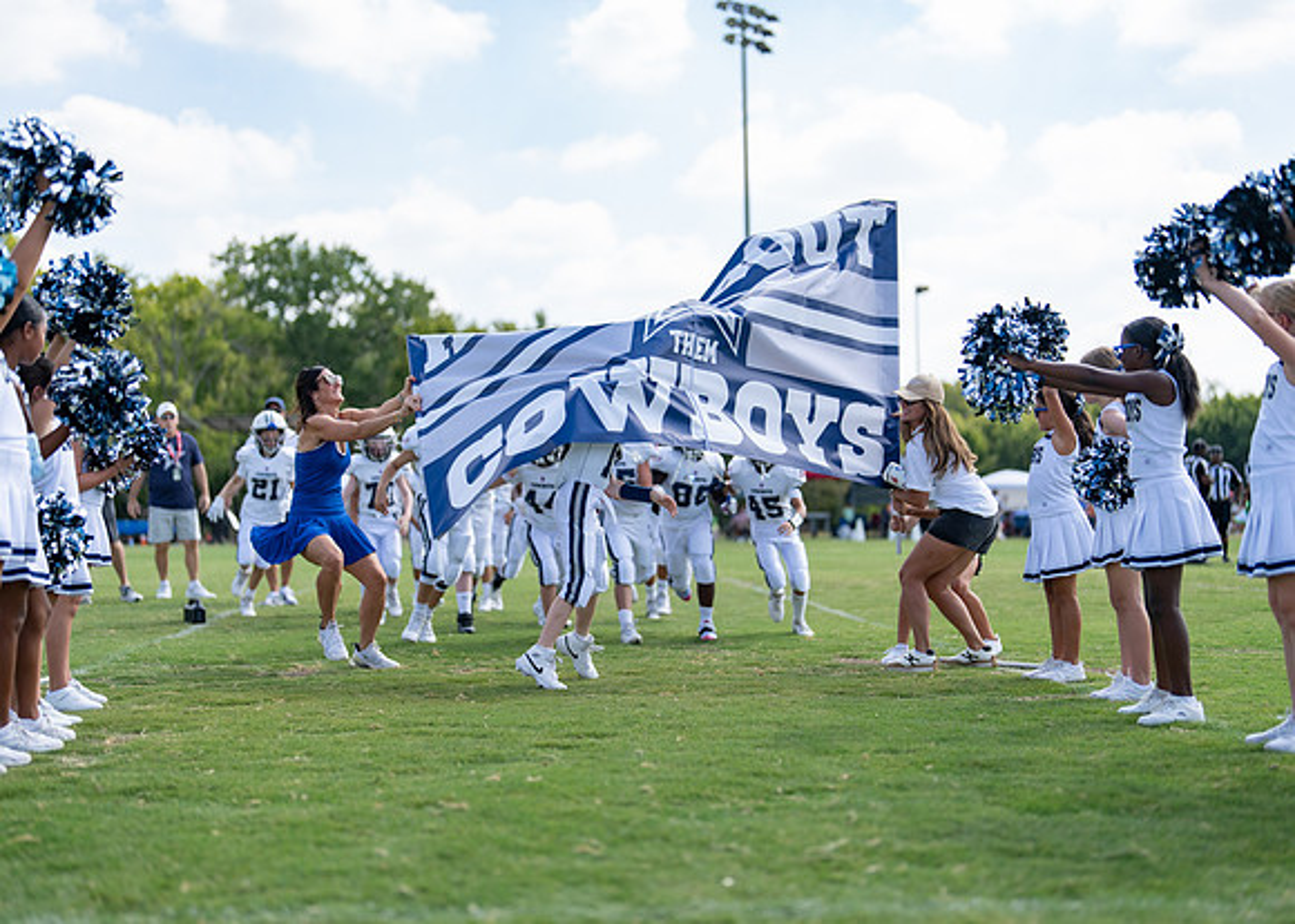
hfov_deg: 36.8
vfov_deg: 26.7
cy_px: 462
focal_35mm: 53
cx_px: 648
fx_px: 1945
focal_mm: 50
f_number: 1.2
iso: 100
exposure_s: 1/4000
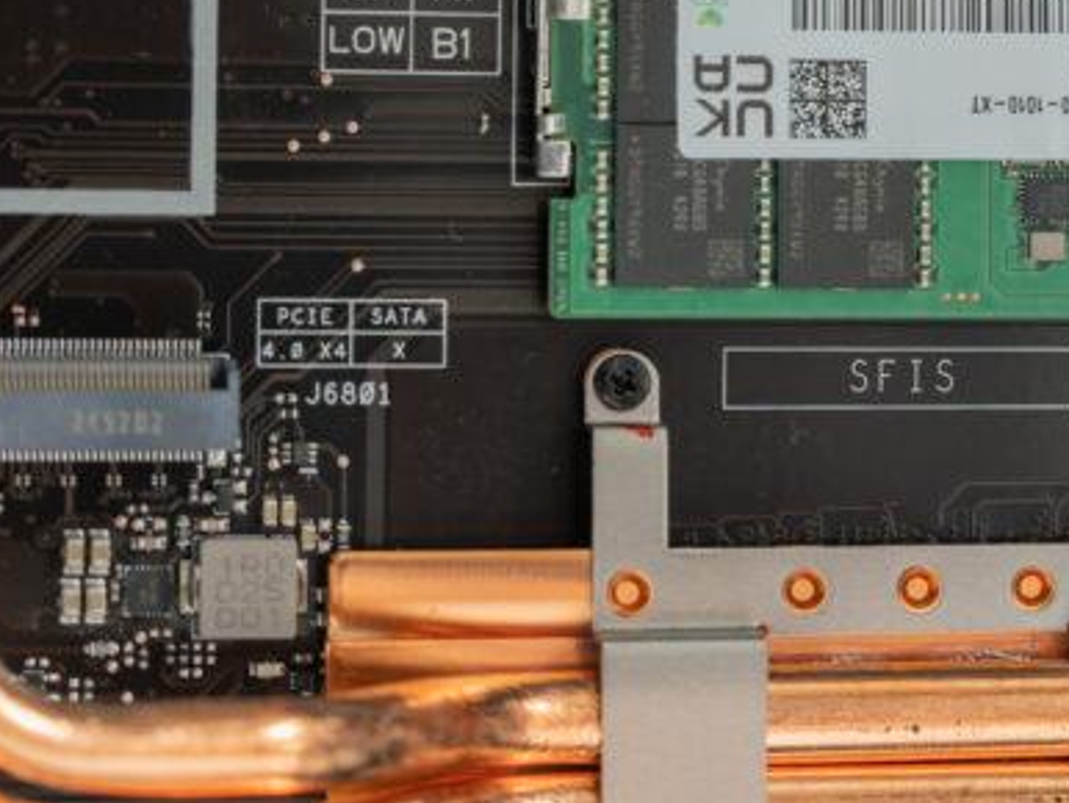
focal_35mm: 153
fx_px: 4728
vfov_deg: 9.6
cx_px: 1127
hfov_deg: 12.7
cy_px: -1
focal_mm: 60
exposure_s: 1/50
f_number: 6.3
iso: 400
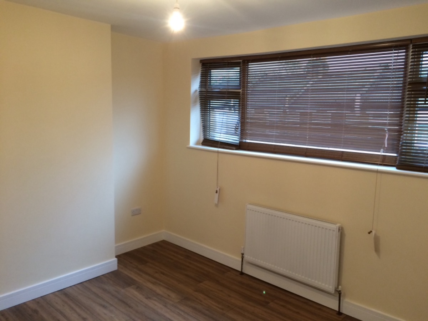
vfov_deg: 48.2
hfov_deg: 61.7
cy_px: 160
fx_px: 359
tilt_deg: -9.5
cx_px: 214
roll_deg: +0.7
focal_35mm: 29
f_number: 2.2
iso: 125
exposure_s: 1/33
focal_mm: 4.15
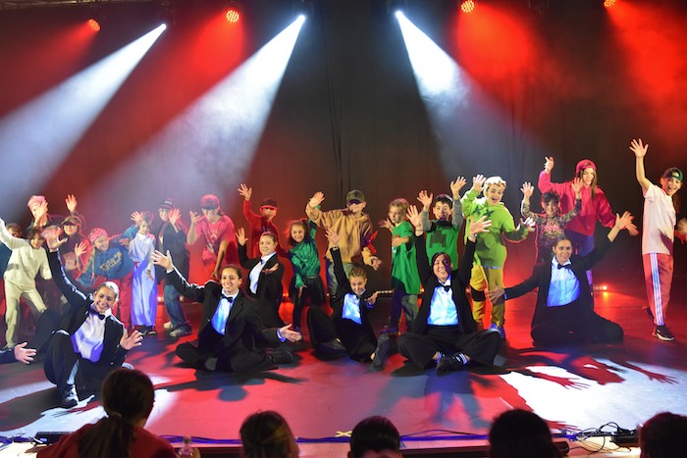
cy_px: 229
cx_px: 344
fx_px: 687
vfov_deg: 36.9
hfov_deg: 53.1
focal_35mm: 36
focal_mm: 24
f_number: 3.5
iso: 2000
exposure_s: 1/60
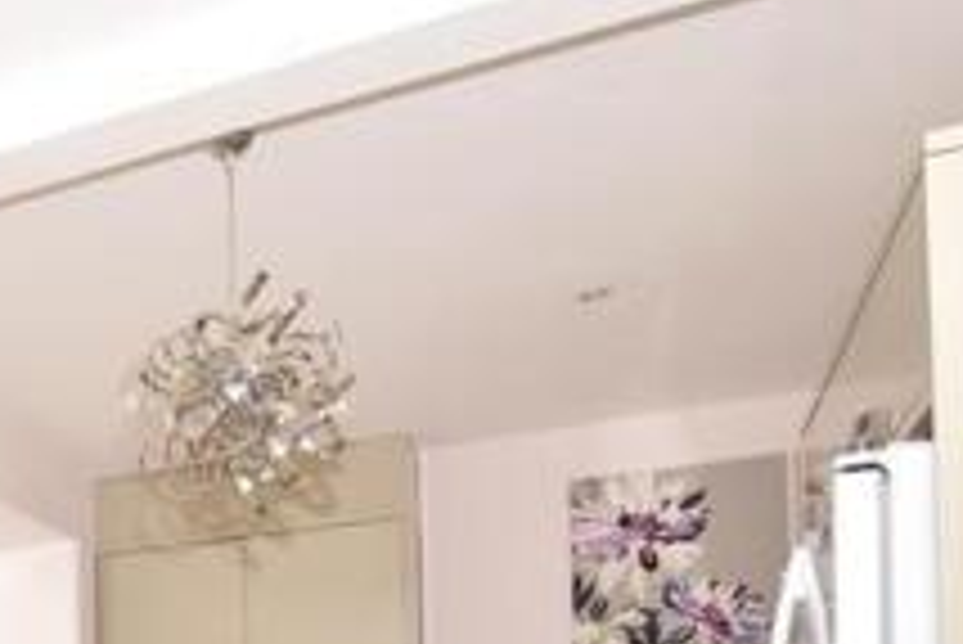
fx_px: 1231
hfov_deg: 35.2
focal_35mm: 46
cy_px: 835
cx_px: -148
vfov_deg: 25.3
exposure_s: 1/125
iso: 200
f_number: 5.6
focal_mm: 10
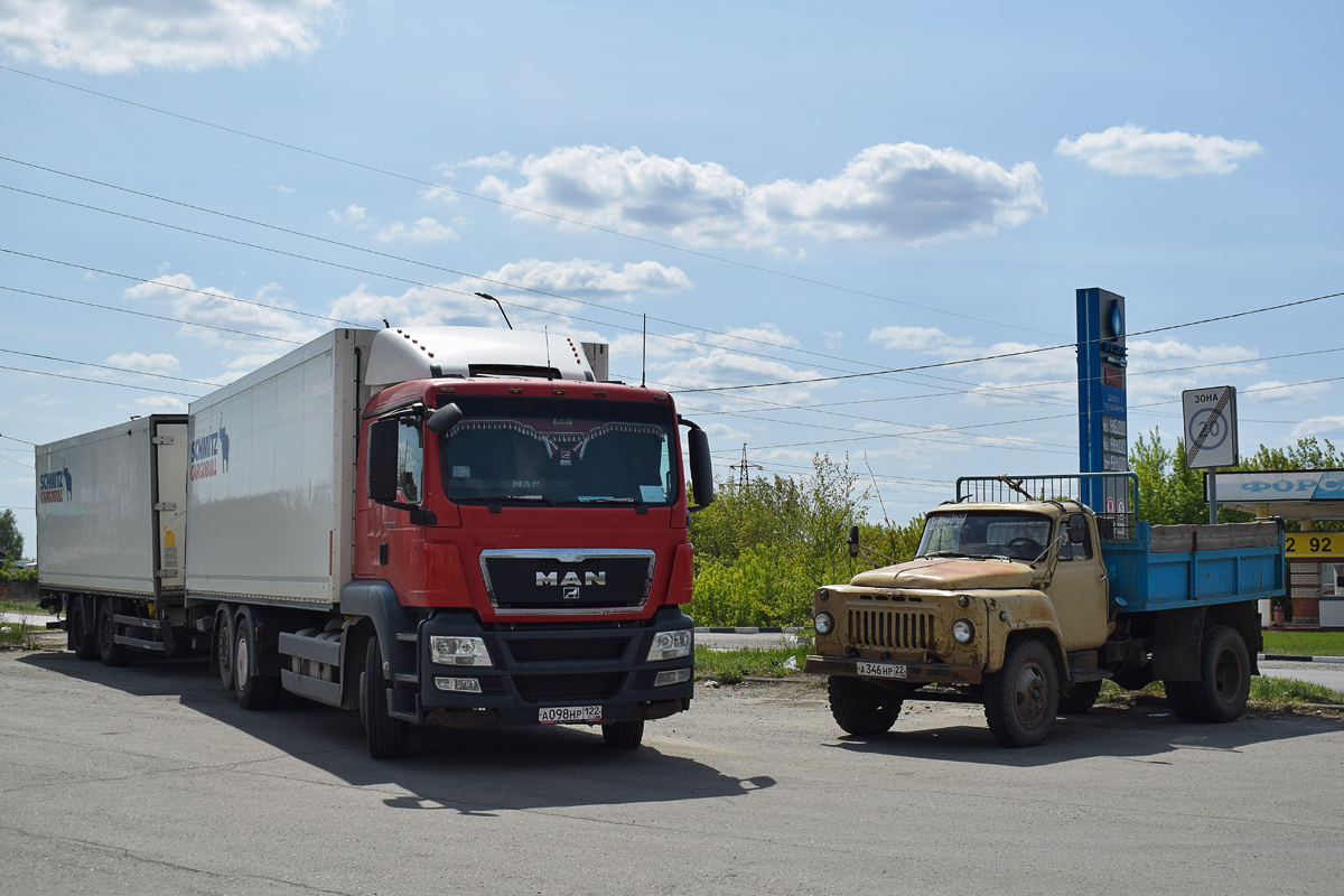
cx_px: 672
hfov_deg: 46.4
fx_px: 1568
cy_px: 448
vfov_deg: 31.9
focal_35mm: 42
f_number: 6.3
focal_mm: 28
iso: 100
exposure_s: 1/800
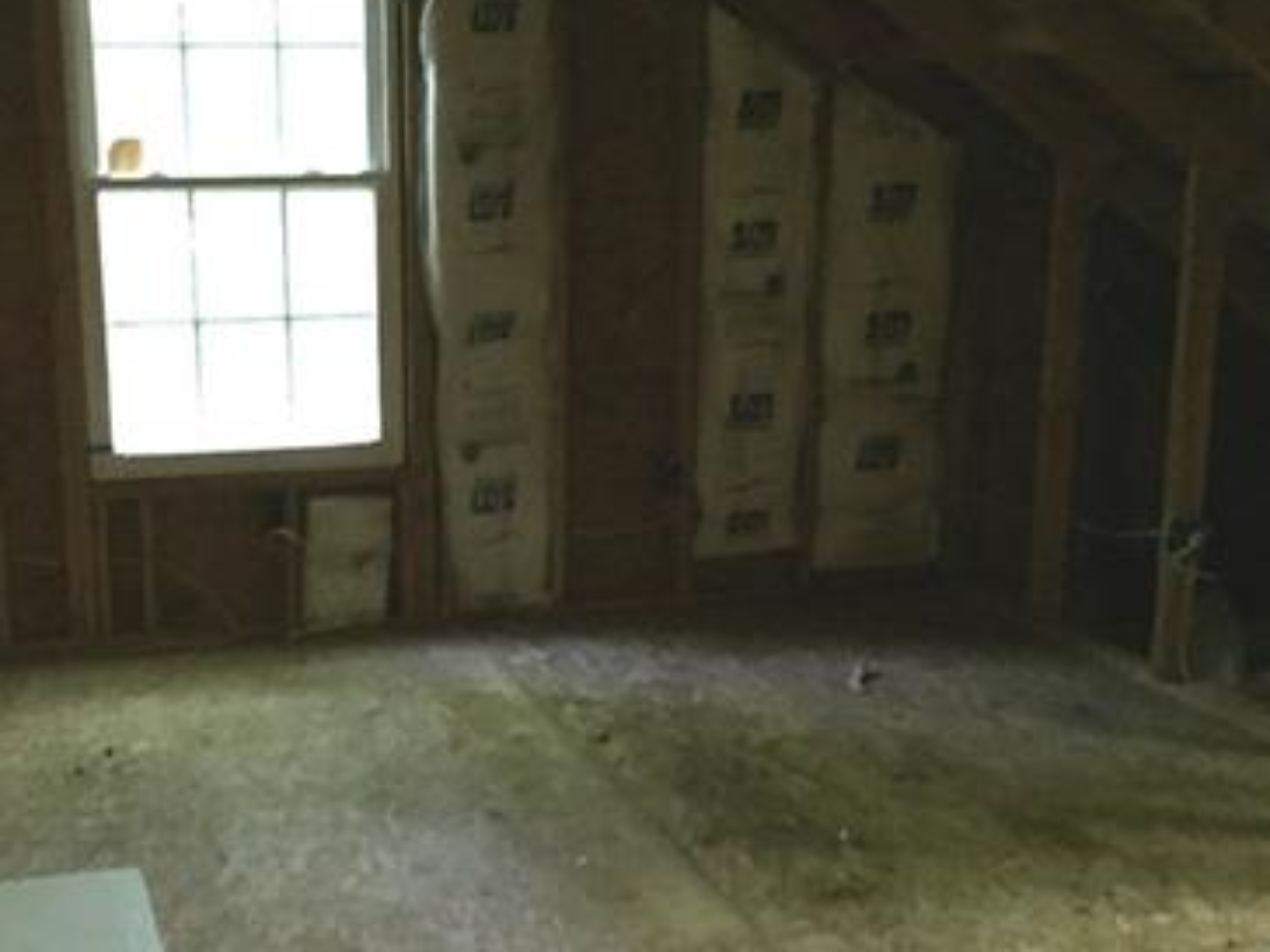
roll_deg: -0.9
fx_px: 1871
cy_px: 645
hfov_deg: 37.1
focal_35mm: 51
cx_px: 419
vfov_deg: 28.4
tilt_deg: -15.0
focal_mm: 4.15
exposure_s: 1/15
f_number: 2.2
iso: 640
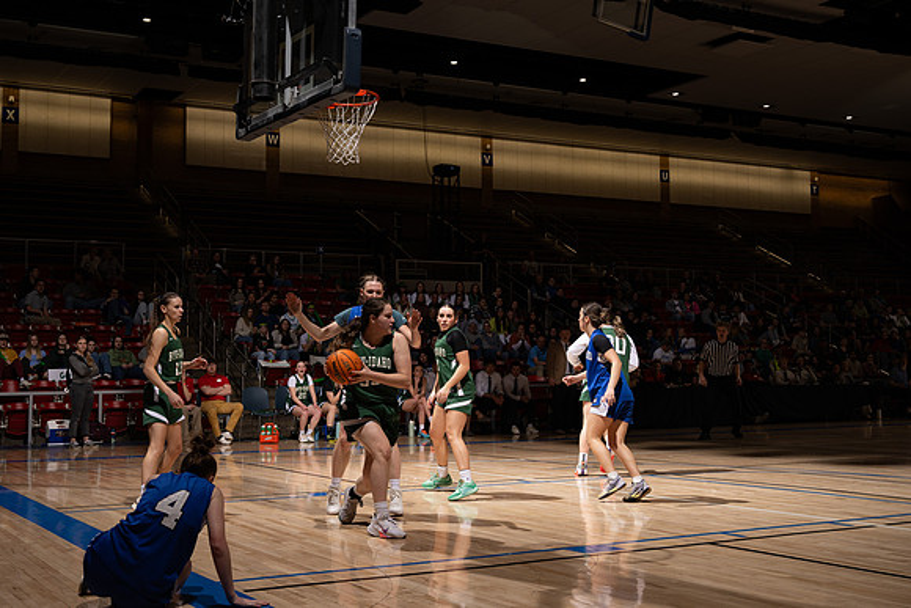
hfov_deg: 42.6
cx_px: 437
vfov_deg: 29.1
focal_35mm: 46
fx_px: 1169
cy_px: 271
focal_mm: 41
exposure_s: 1/125
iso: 100
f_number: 5
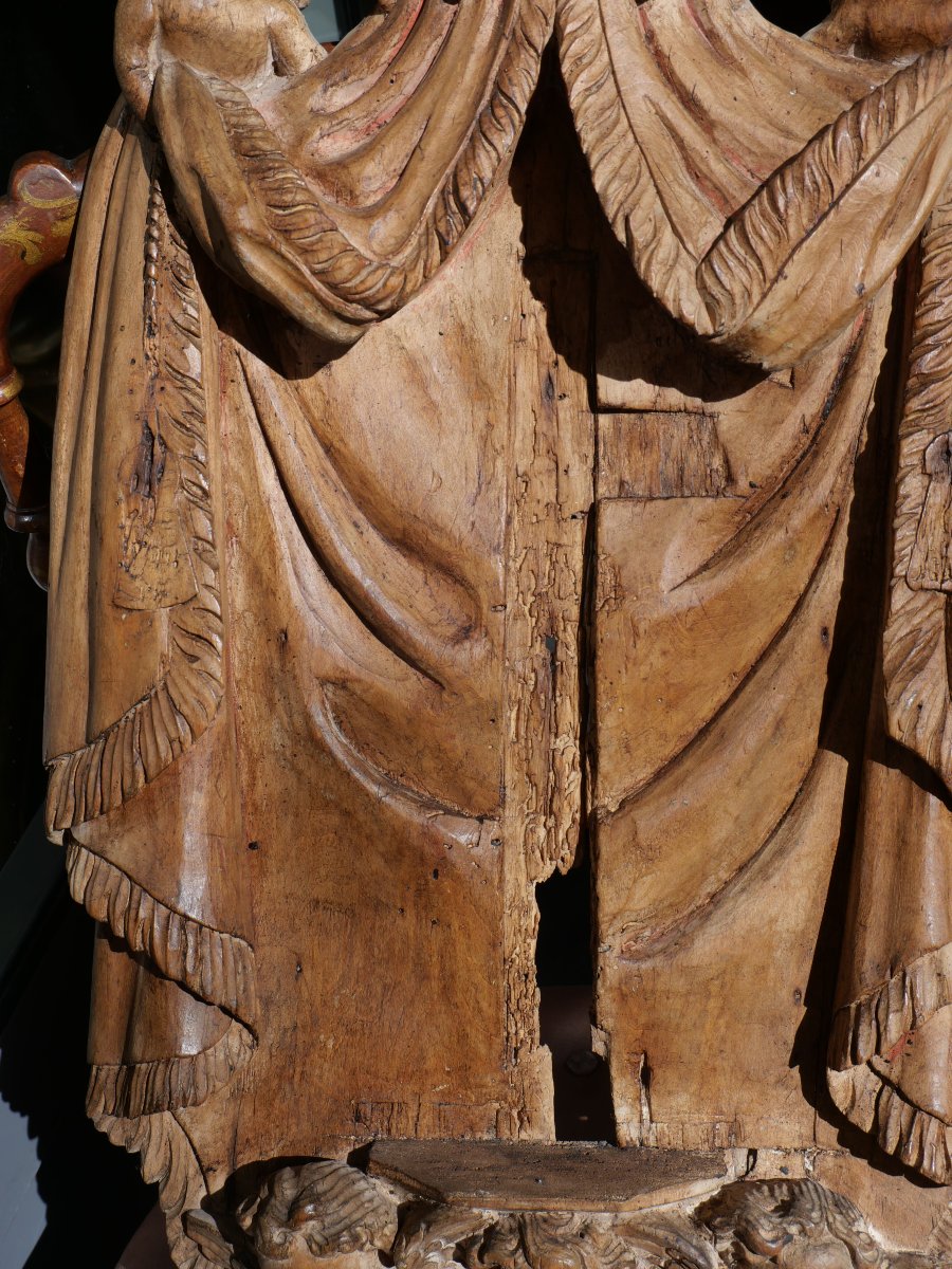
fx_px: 1687
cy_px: 634
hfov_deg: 31.5
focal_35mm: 46
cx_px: 476
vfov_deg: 41.2
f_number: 8
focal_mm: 23
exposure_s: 1/320
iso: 200
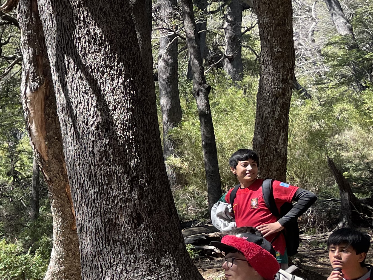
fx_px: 830
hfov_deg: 22.3
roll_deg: +1.0
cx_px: -130
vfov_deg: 19.0
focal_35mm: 77
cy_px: 225
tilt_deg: +10.5
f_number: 1.6
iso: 50
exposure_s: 1/581
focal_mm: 4.2
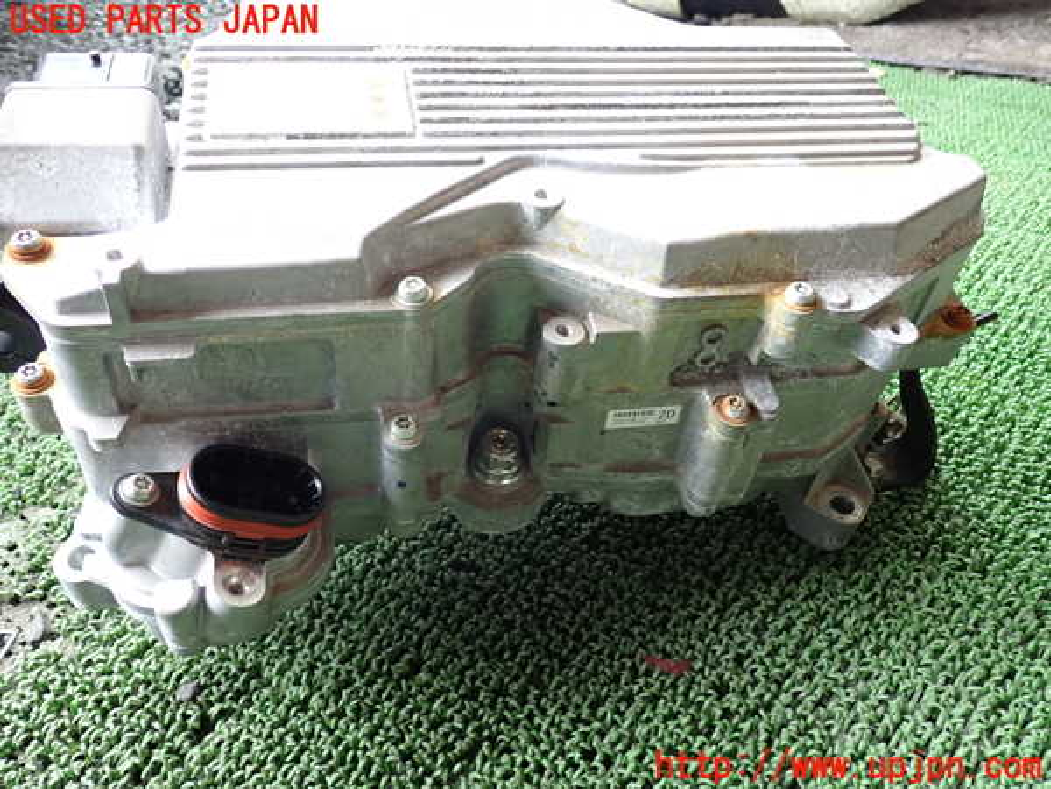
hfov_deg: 60.0
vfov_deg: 46.8
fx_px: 911
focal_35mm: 30
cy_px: 394
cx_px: 526
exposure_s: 1/60
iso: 200
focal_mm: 5.4
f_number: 2.3
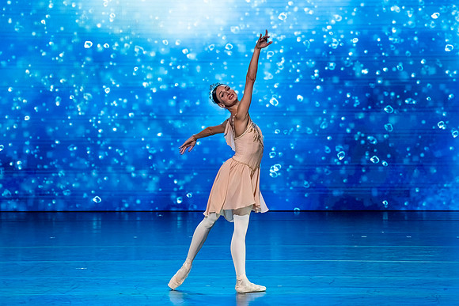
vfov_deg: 3.8
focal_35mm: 366
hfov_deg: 5.6
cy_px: 151
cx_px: 235
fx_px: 4673
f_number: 5.6
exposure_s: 1/400
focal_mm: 318
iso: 5000
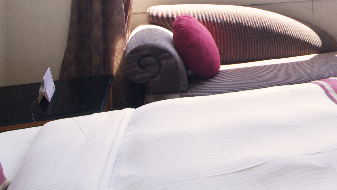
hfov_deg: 36.1
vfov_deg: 21.6
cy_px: -75
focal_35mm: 48
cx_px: 371
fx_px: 433
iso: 200
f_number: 8
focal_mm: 11
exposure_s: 1
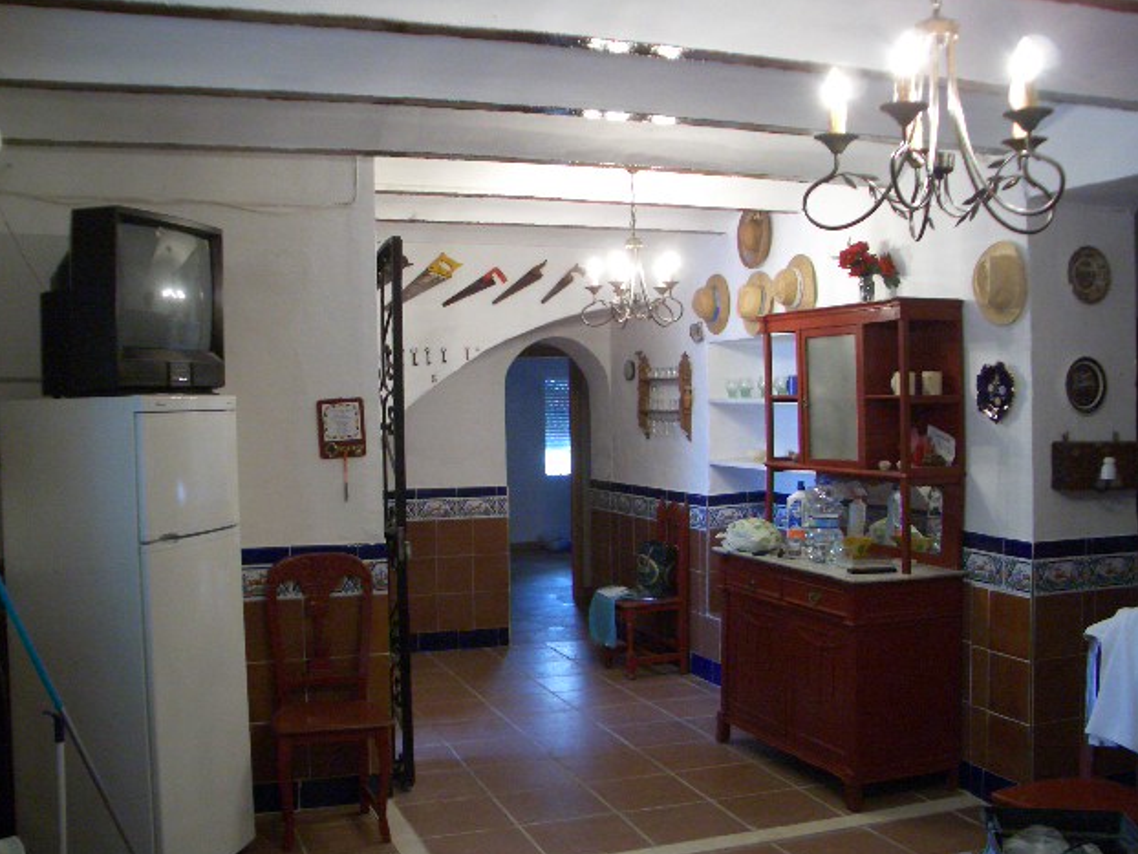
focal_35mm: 36
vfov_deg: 39.7
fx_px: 1184
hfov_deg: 51.3
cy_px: 424
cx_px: 564
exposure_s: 1/25
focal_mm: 5.8
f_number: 2.6
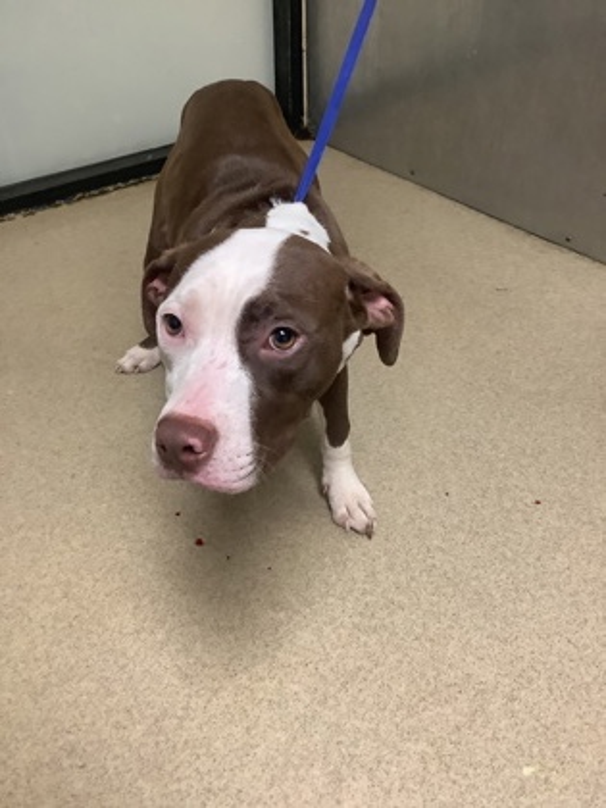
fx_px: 724
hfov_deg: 45.4
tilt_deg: -39.8
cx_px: 303
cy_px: 404
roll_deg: -1.5
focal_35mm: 31
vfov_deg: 58.4
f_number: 2.4
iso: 320
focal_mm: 3.3
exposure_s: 1/60
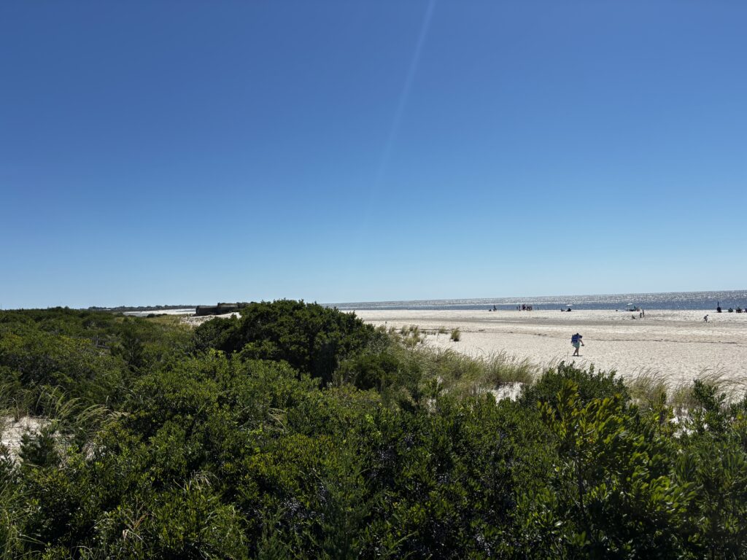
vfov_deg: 53.1
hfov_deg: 67.3
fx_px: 561
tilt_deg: +1.6
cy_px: 280
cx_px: 374
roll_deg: +1.4
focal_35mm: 26
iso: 50
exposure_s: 1/5348
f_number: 1.6
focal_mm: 5.96
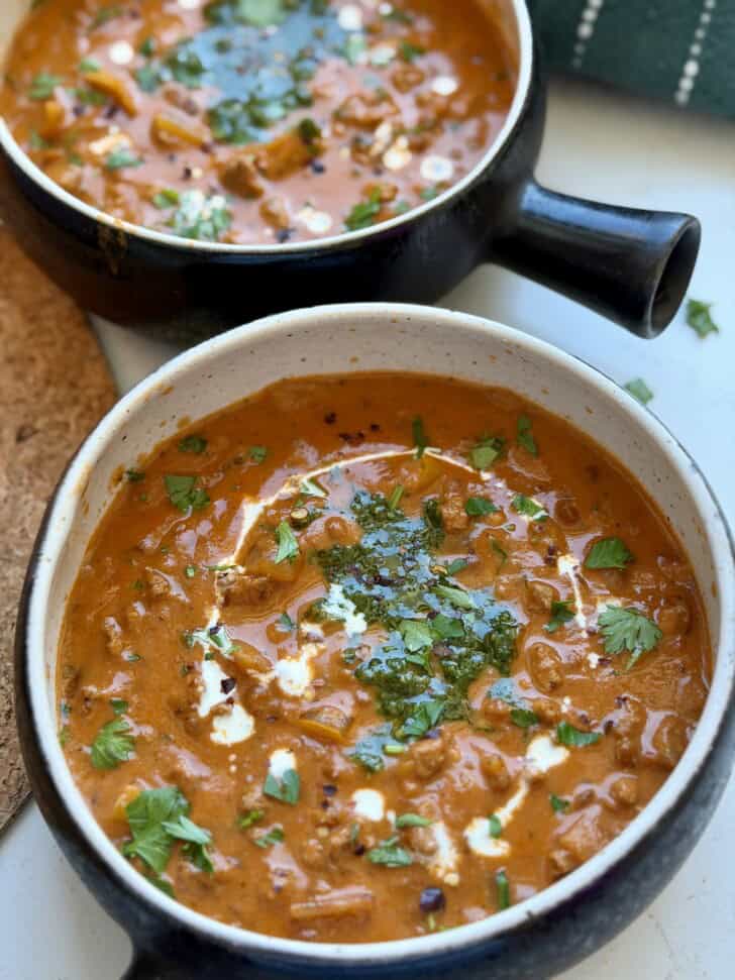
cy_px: 490
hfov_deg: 30.3
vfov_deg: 39.7
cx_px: 368
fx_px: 1359
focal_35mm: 48
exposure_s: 1/83
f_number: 1.8
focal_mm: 6.8
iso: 100
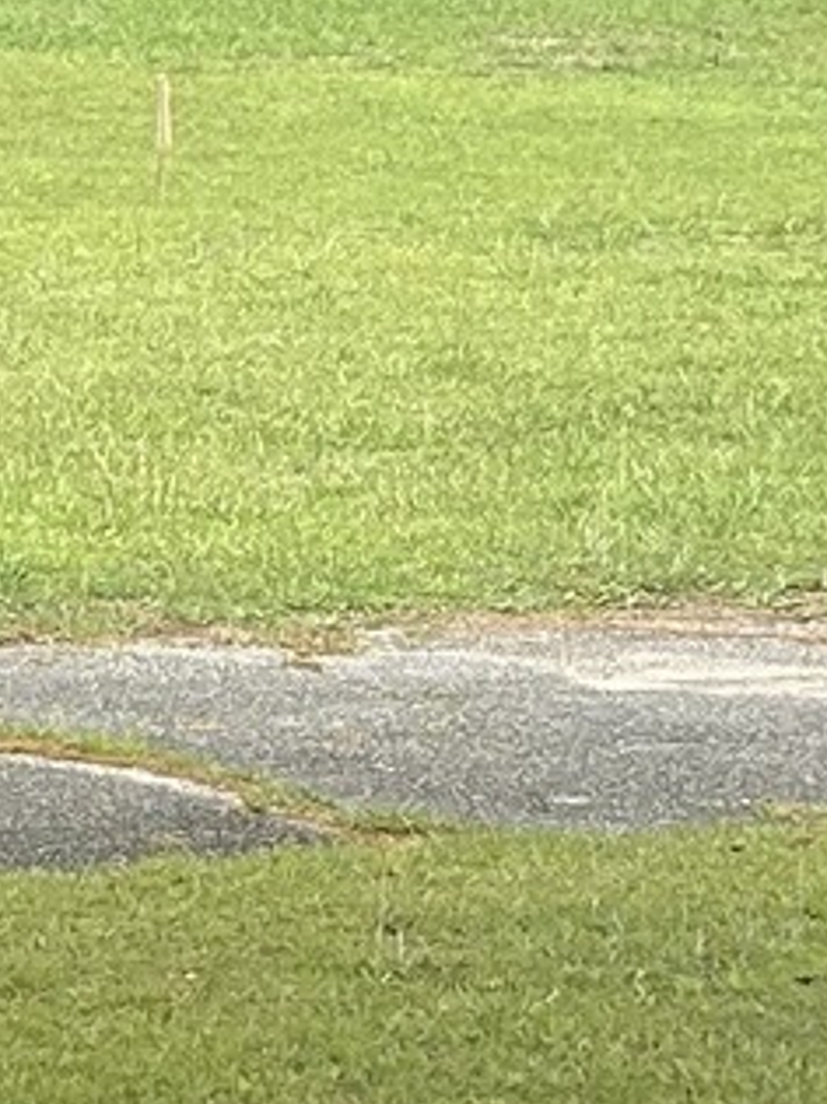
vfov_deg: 10.4
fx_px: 6056
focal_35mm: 190
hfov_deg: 7.8
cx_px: -21
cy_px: 554
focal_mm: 5.7
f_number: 1.5
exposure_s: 1/1934
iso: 50
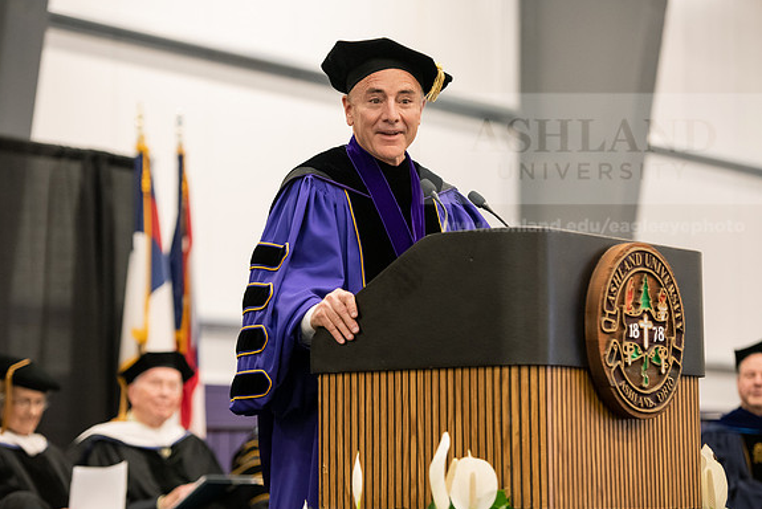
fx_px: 2562
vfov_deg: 11.3
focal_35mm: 121
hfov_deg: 16.9
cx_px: 380
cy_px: 254
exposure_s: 1/200
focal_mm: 120
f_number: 3.5
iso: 3200
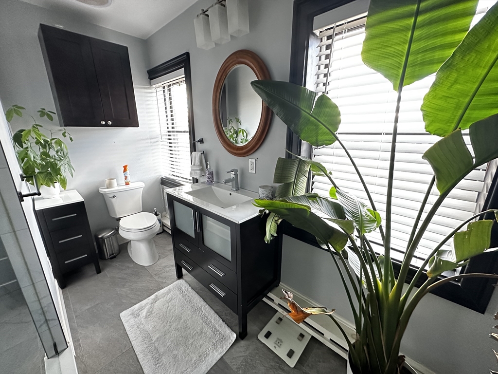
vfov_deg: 85.7
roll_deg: +0.0
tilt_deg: -16.0
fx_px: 201
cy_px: 187
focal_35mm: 14
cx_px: 249
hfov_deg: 102.1
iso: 640
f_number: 2.2
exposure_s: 1/60
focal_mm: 2.22
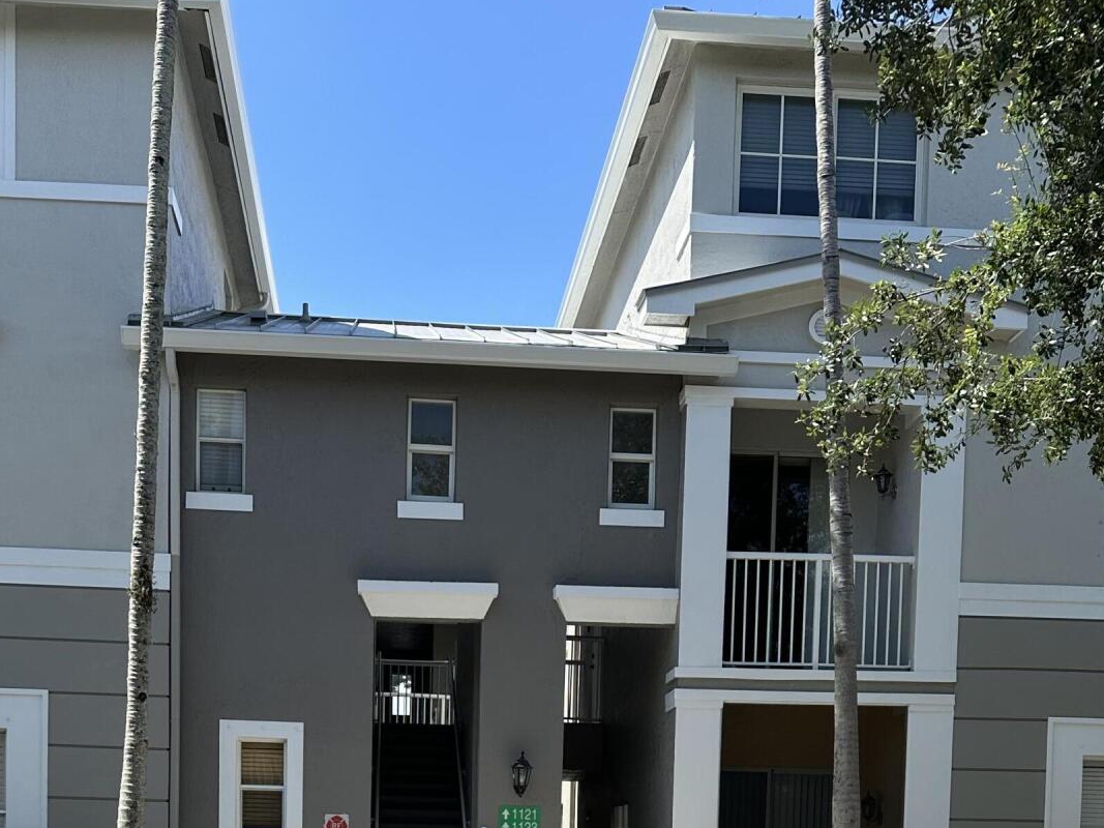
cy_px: 939
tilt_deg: -0.7
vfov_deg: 28.8
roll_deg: -2.8
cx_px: 484
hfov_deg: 42.0
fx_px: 1435
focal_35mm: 45
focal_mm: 6.86
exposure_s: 1/2469
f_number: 1.78
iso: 80
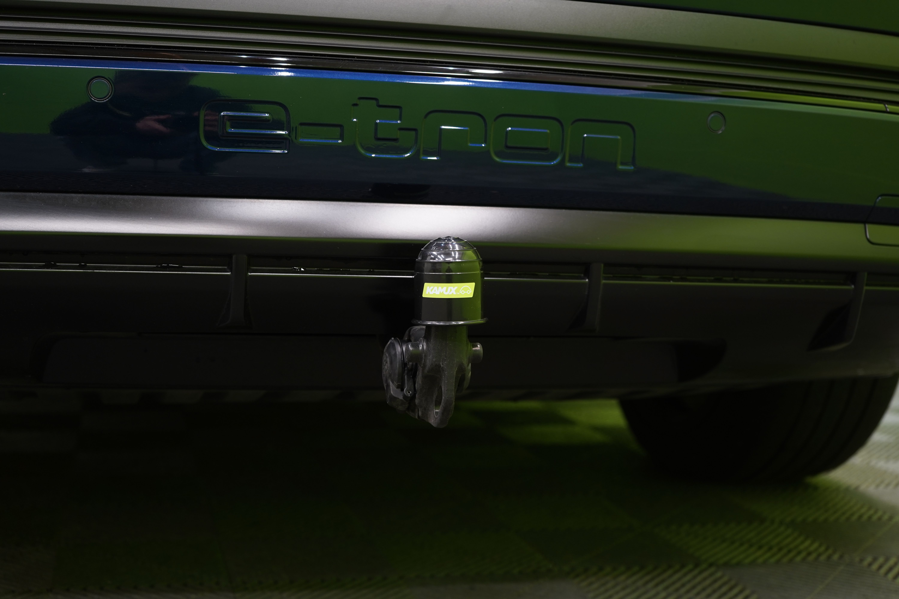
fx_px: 1199
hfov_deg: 41.1
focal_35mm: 48
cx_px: 450
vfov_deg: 28.1
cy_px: 300
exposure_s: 1/25
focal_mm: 48
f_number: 5
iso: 640
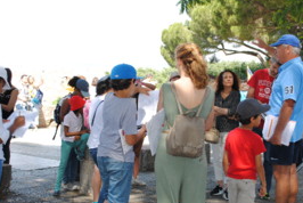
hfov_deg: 32.3
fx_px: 522
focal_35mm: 62
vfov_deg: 21.9
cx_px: 169
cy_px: 128
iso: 100
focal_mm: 22
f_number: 4
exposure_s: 1/200
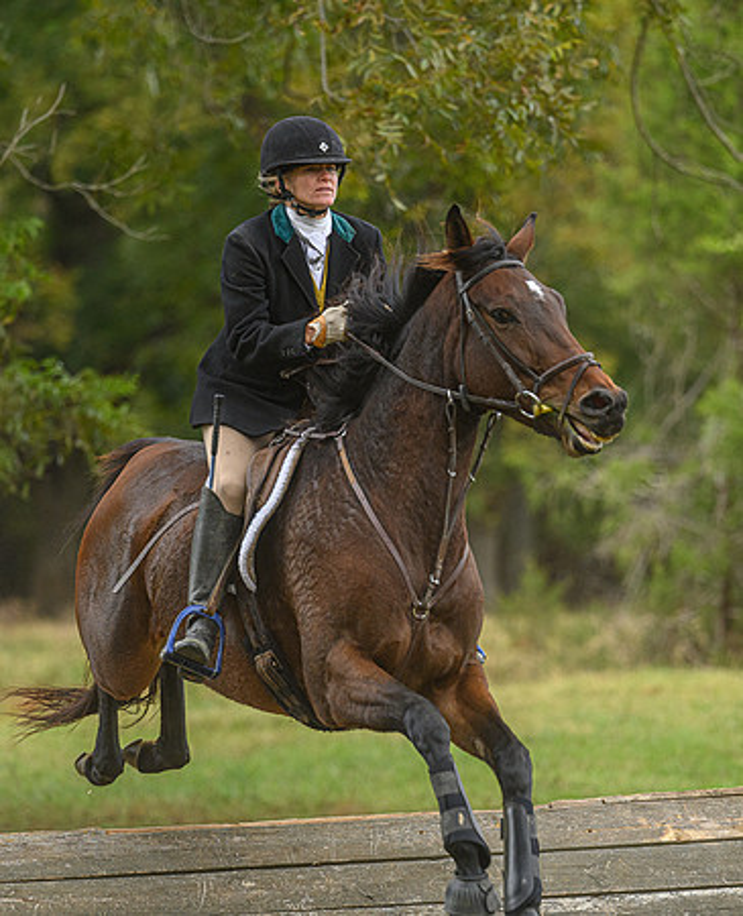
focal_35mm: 269
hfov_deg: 5.8
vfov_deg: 7.2
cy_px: 453
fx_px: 7320
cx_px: 362
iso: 800
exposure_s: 1/640
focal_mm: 190
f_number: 3.5
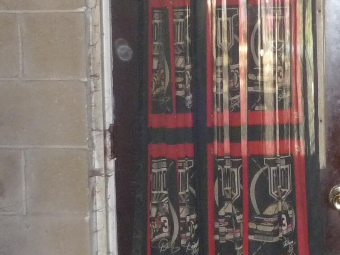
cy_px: 77
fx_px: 1002
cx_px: 351
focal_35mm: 102
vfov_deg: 14.5
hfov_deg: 18.7
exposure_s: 1/8
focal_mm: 5.2
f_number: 3.3
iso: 320
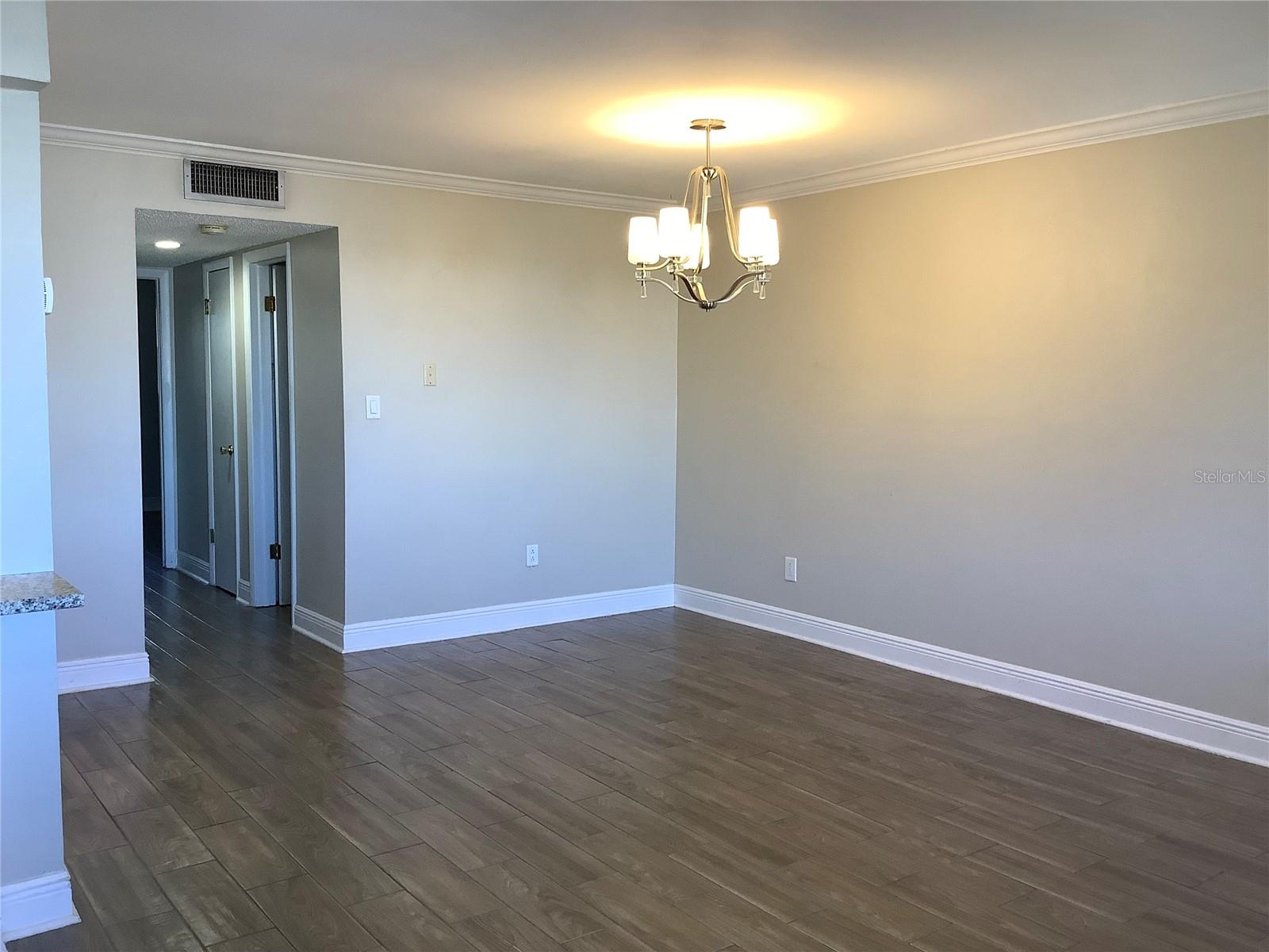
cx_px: 634
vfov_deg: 45.4
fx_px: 1136
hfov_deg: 58.4
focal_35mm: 31
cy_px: 476
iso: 100
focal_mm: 3.3
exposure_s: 1/60
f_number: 2.4
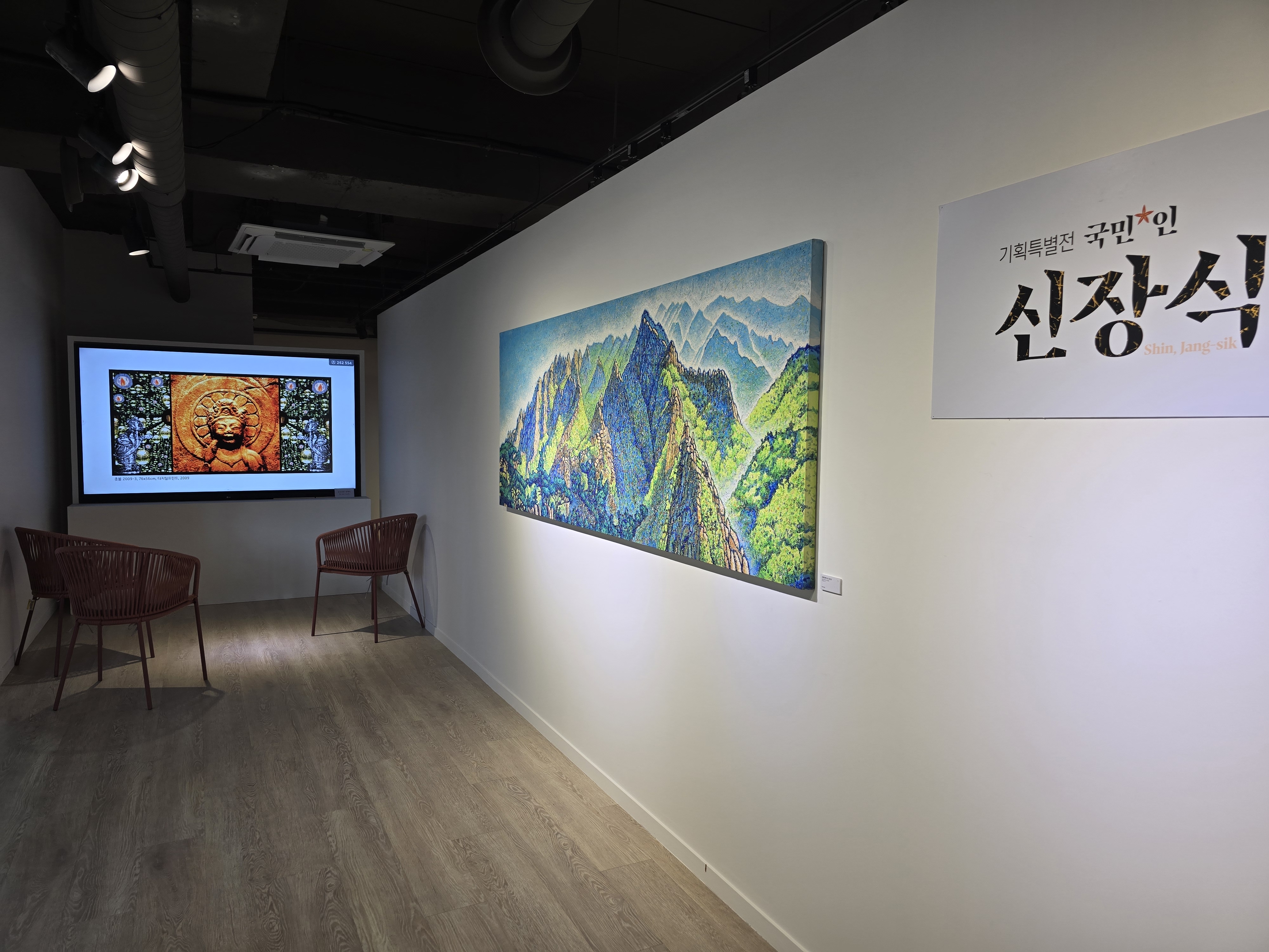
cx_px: 634
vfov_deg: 58.9
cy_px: 476
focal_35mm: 23
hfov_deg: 73.9
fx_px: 843
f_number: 1.7
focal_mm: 6.3
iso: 40
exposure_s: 1/120
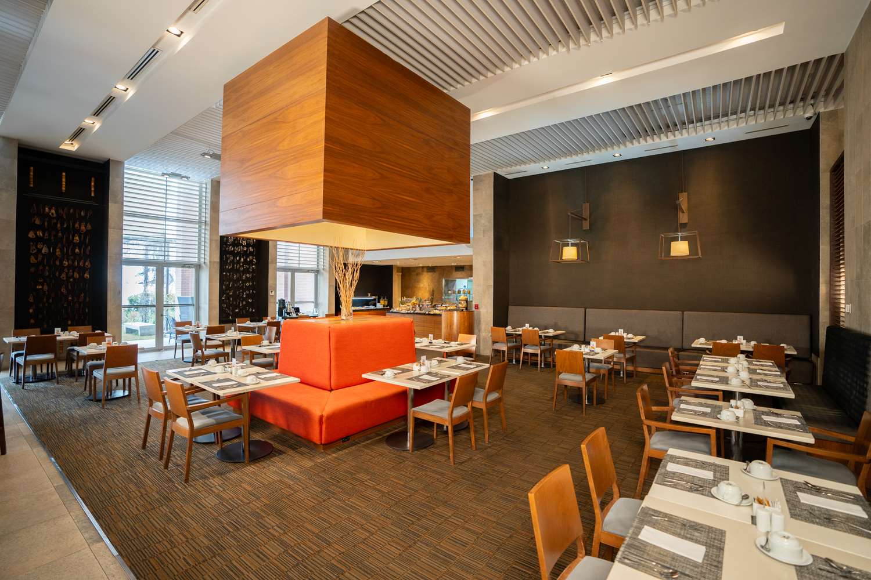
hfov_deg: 96.7
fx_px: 387
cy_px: 290
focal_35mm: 16
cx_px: 436
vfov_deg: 73.7
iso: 500
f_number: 2.8
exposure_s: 1/60
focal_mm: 16
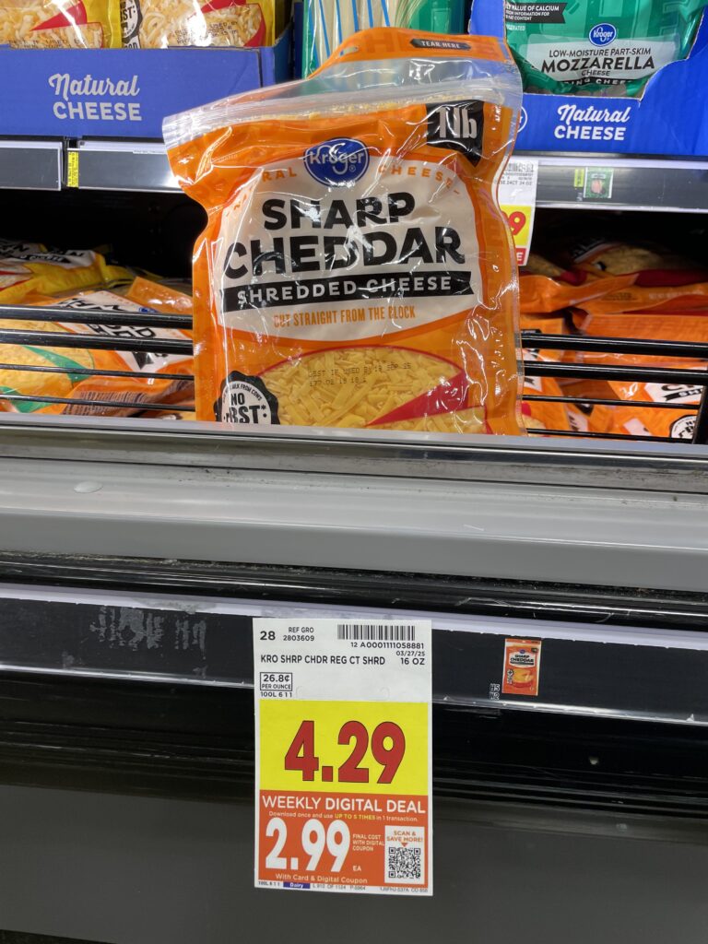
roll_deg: -2.2
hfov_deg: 53.1
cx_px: 354
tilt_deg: -23.4
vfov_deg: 67.3
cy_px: 472
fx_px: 709
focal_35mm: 26
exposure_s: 1/66
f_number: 1.6
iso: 80
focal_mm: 4.2
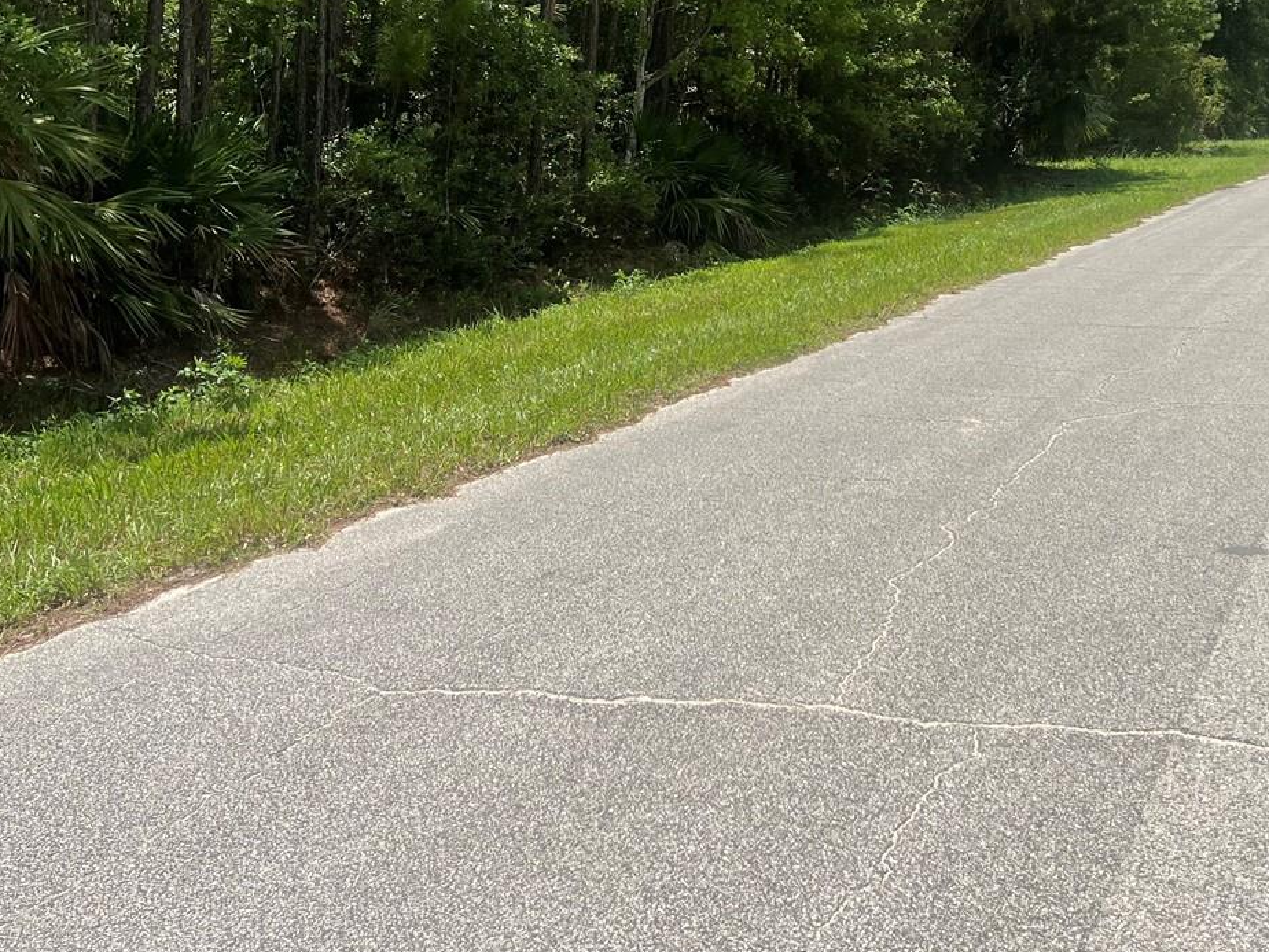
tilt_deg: -1.8
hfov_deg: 41.9
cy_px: 181
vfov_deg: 31.3
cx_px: 765
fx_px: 1650
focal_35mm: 45
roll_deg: -1.1
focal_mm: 5.7
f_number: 1.5
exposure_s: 1/4630
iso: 50
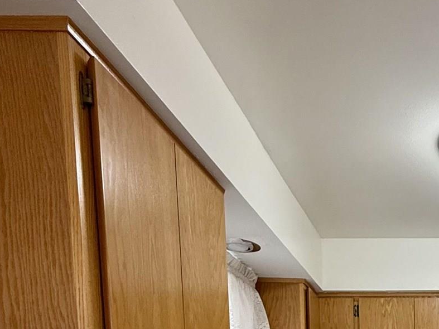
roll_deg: +0.5
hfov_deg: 39.7
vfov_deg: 26.8
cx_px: 448
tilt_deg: -4.8
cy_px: 475
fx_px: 520
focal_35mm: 41
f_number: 2.2
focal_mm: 2.22
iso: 200
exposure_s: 1/120
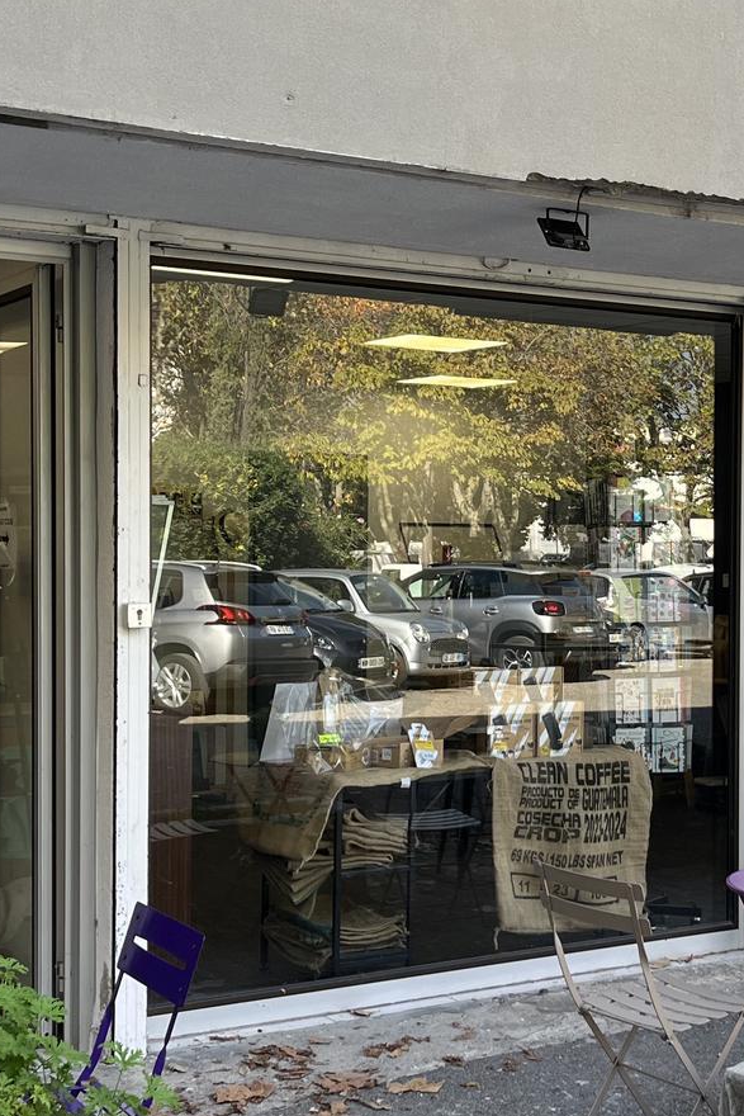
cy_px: 576
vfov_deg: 33.9
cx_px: 573
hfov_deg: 22.7
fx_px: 1828
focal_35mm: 59
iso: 50
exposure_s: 1/334
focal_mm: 5.1
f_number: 1.6
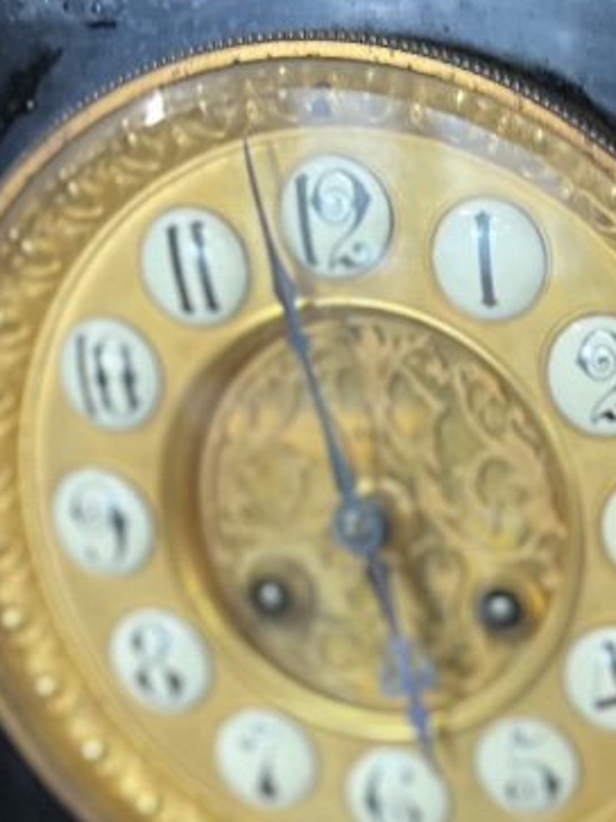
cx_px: 682
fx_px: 2042
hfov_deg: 16.6
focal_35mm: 86
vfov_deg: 21.6
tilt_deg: -25.7
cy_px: 890
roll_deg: +2.8
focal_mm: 5.1
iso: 320
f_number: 1.6
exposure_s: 1/50
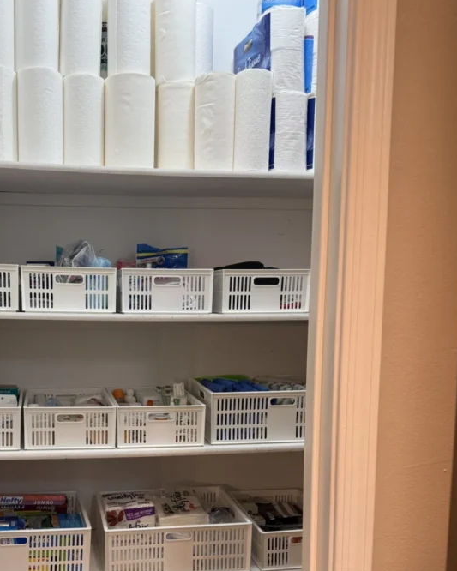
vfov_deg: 49.1
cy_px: 395
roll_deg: -0.7
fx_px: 609
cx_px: 135
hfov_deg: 40.4
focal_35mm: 36
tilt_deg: -8.0
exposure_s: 1/120
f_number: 1.78
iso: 160
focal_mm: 6.76
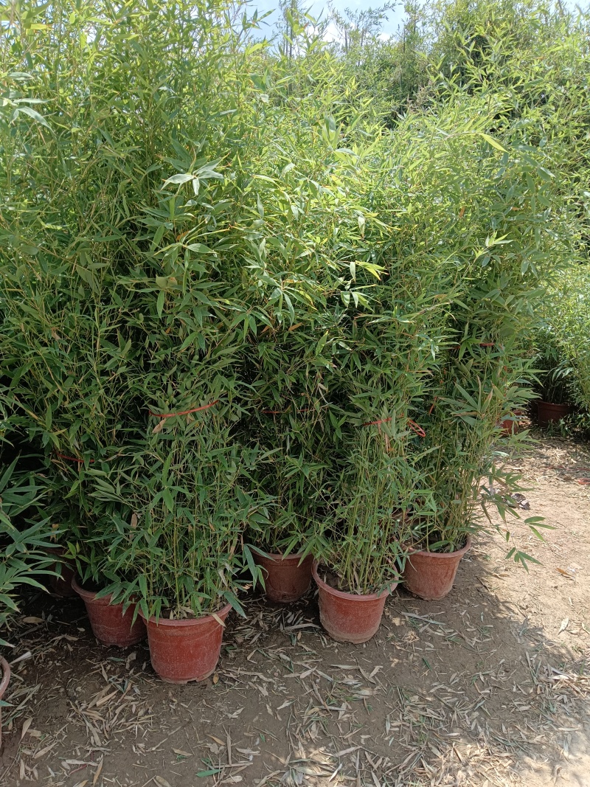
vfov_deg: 67.3
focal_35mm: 26
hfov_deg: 53.1
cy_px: 394
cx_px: 295
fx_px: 591
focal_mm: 4.05
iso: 102
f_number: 1.8
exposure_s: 1/411
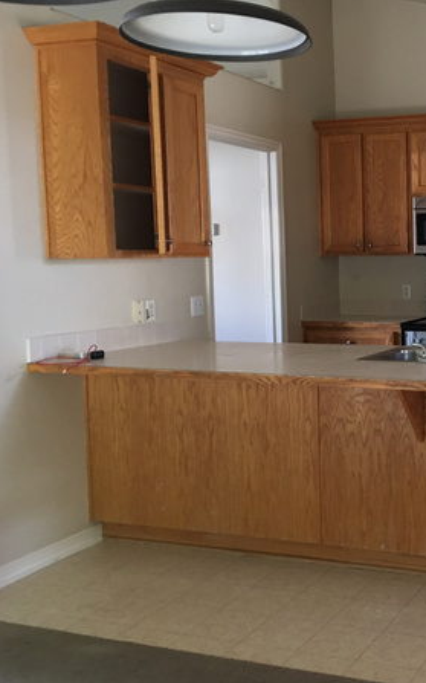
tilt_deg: -2.9
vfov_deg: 45.3
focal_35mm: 44
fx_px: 818
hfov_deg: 26.9
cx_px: 461
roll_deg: -1.0
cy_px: 342
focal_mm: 4.15
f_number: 2.2
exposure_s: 1/15
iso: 64
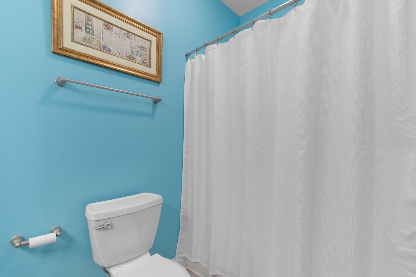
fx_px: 173
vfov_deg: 77.3
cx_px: 208
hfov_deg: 100.4
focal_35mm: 15
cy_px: 138
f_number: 4.5
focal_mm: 10
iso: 100
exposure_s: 1/25
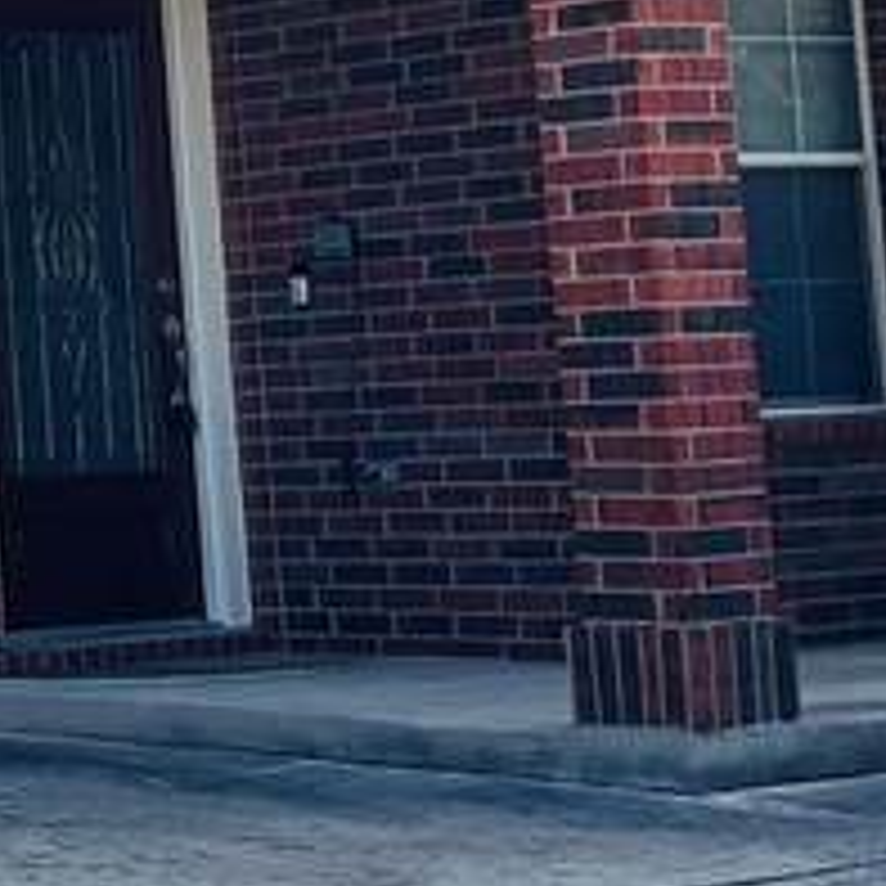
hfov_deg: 11.1
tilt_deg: +6.6
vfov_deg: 11.5
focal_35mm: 149
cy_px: -153
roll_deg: +3.0
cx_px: -585
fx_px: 4315
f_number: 1.6
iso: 50
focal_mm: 5.96
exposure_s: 1/3413
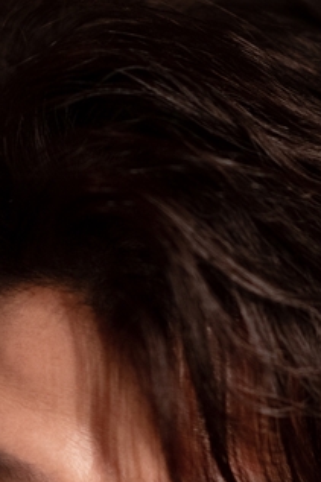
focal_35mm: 362
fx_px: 4847
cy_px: 841
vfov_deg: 5.6
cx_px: 46
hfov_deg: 3.8
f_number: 1.4
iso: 800
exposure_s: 1/160
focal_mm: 85
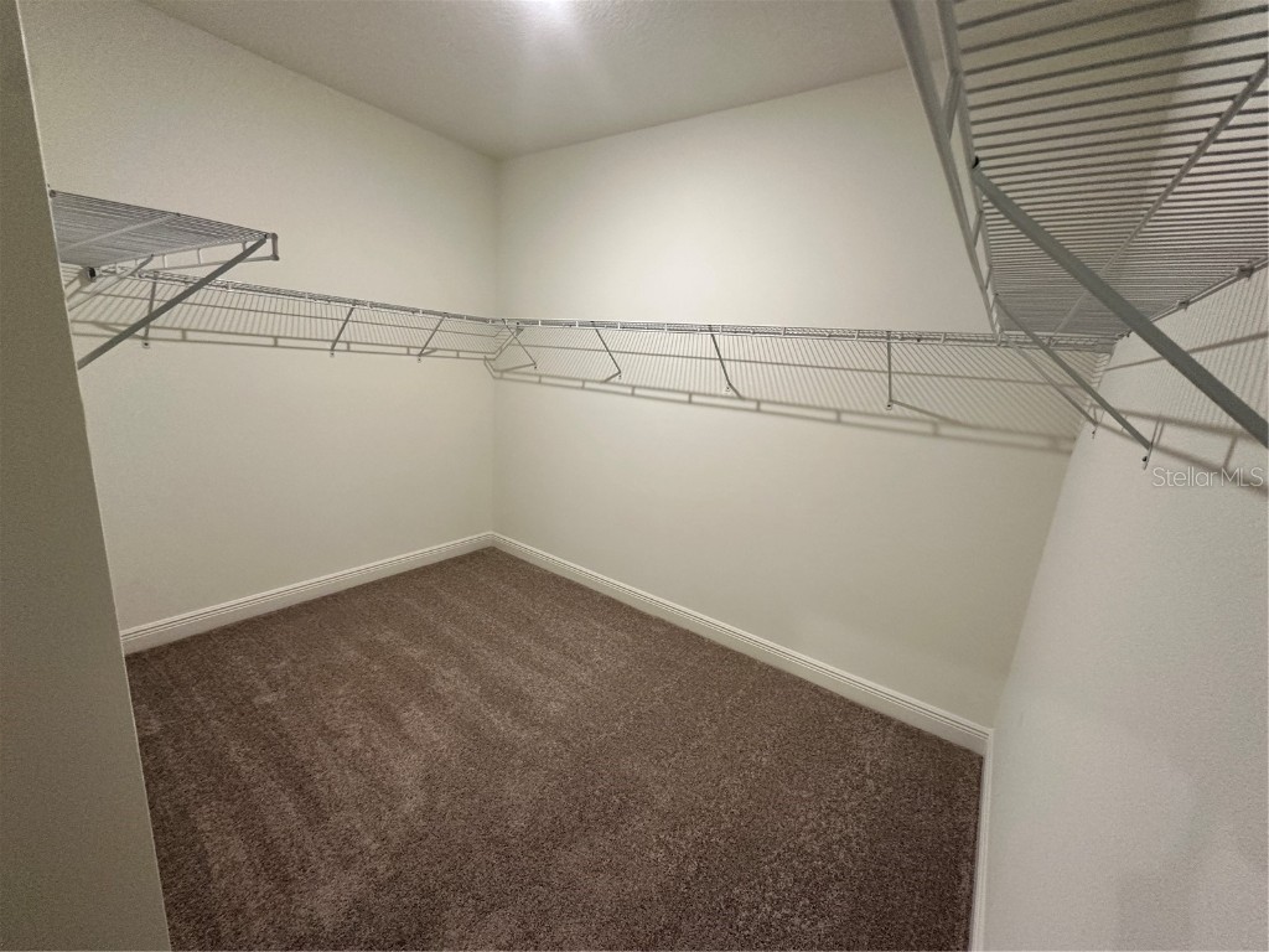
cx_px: 634
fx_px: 513
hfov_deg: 102.1
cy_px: 476
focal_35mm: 14
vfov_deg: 85.7
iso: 320
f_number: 2.2
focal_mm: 2.22
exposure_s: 1/60
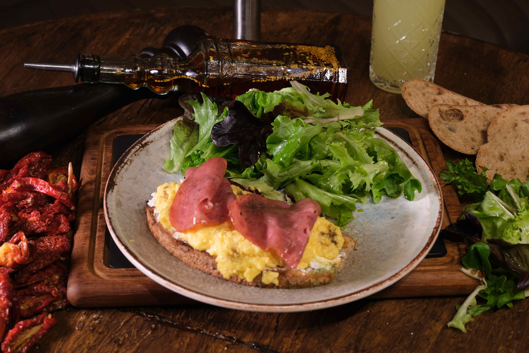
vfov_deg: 19.7
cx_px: 264
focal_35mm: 69
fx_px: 1014
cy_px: 176
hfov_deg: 29.2
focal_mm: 45.8
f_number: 4.59
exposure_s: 1/125
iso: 400
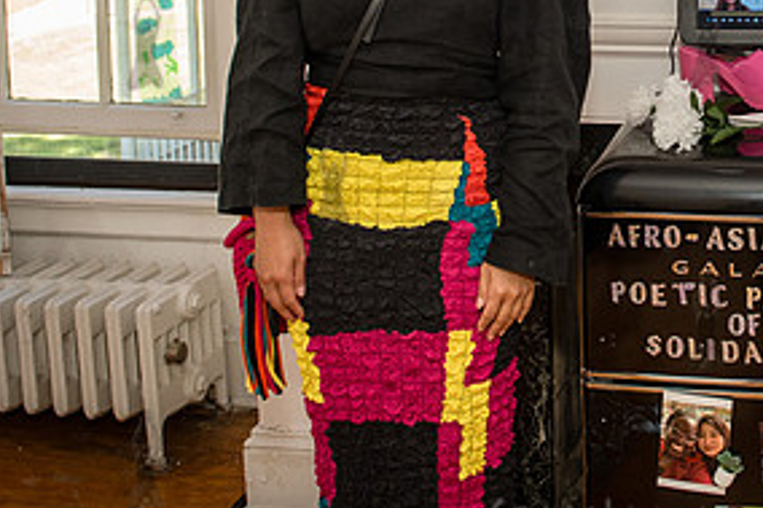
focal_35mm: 59
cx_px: 658
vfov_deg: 22.1
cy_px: -4
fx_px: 1250
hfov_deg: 32.6
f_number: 4.5
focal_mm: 24
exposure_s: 1/200
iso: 1250
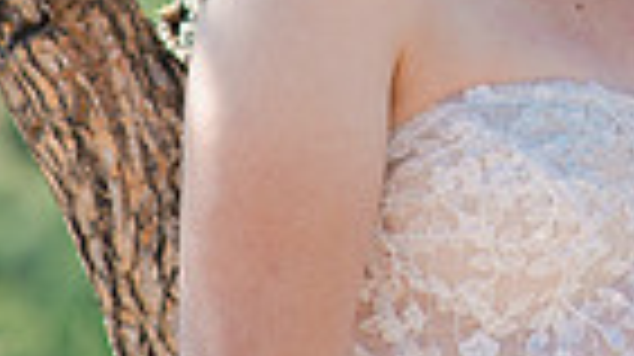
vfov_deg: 3.2
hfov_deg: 5.7
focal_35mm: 379
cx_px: 746
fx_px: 6365
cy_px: -434
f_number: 3.2
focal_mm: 85
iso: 100
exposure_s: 1/400
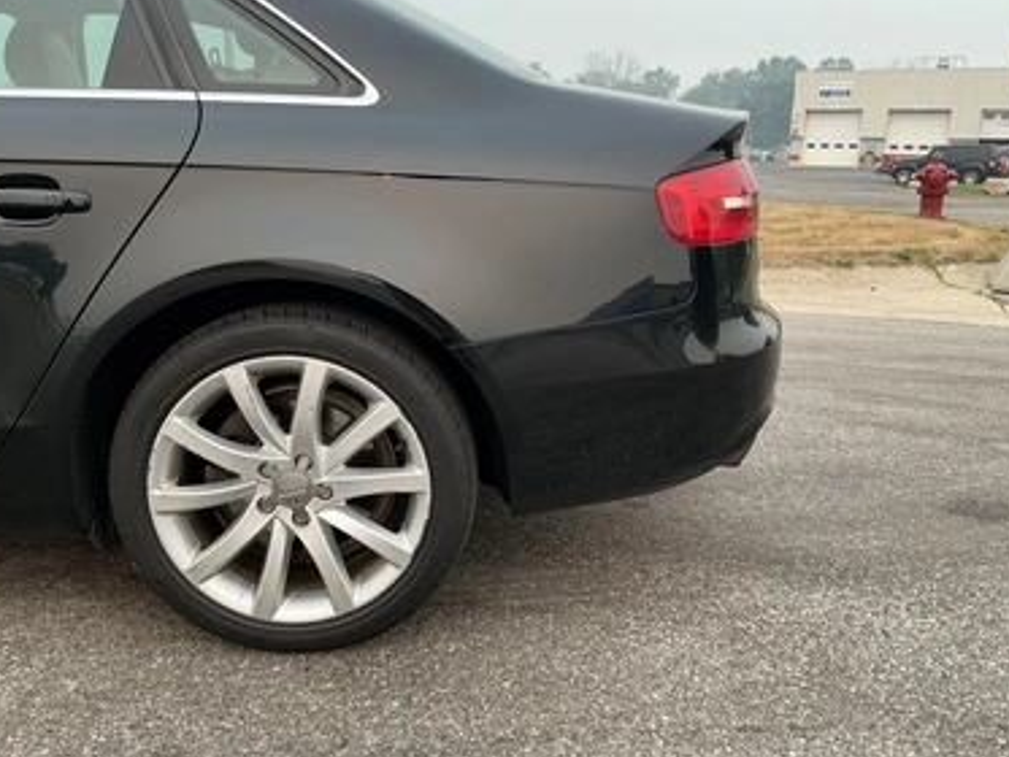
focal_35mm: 30
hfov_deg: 59.9
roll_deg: -0.8
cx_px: 503
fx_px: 875
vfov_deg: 46.8
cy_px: 362
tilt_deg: -12.0
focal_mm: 3
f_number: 1.8
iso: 20
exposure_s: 1/238
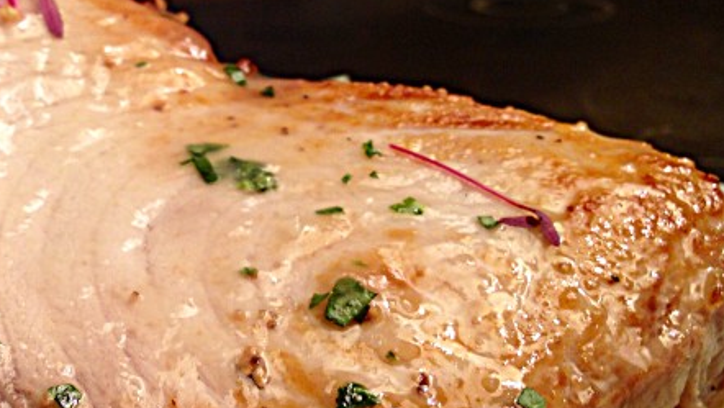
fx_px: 1171
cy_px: 167
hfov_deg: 33.6
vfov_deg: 19.7
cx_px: 169
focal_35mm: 61
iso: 50
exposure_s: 1/20
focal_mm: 4.12
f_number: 2.4
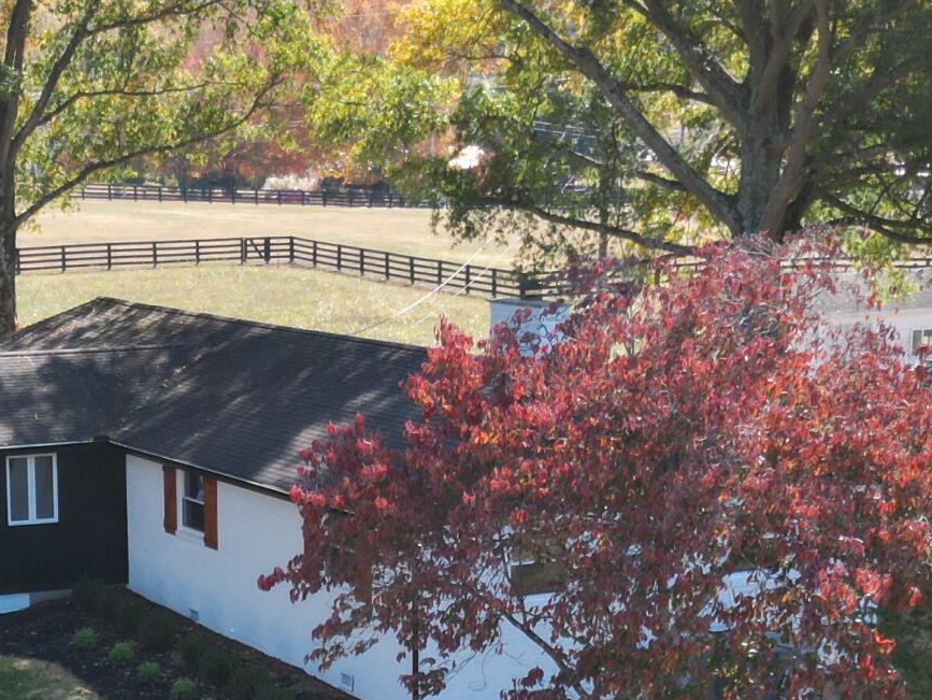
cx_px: 333
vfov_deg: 17.6
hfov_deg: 23.5
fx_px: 2236
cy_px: 605
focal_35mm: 83
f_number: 1.7
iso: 200
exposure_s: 1/1600
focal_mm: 6.72
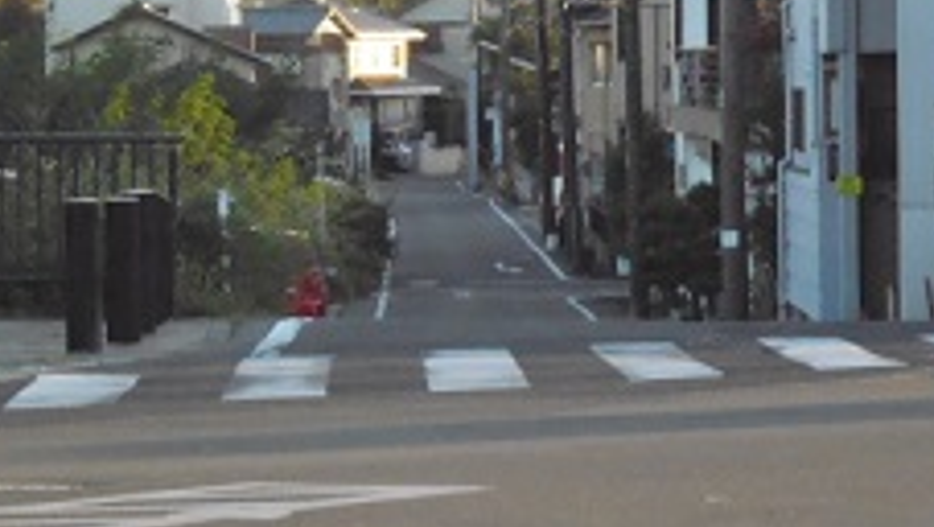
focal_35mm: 221
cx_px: 403
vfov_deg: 5.5
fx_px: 5476
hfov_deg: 9.7
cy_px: 206
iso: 800
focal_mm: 21.5
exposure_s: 1/200
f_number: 6.9
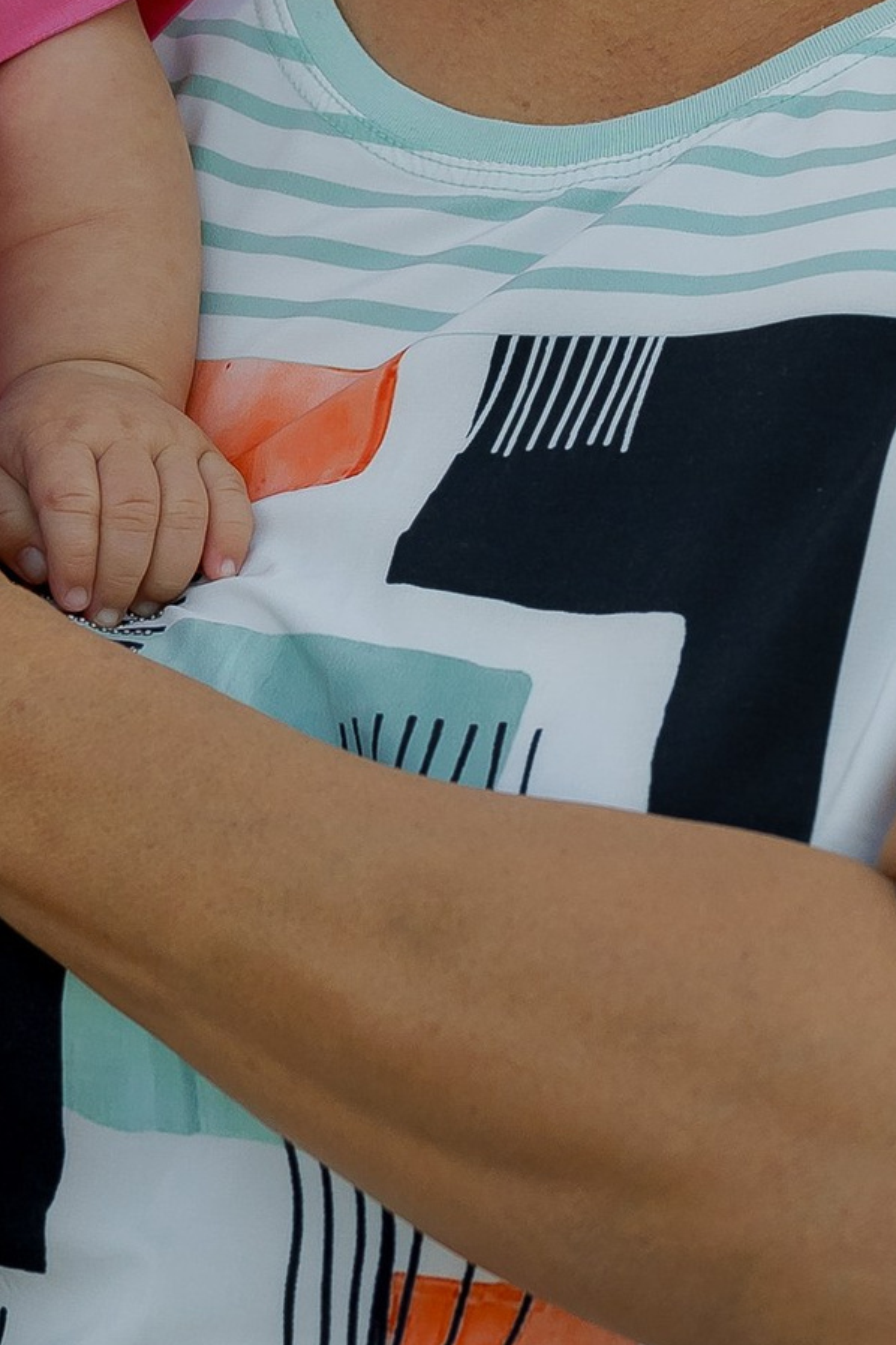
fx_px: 7989
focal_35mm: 214
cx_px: 228
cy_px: 295
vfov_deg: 9.6
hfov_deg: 6.4
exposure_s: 1/200
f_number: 3.5
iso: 320
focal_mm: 50
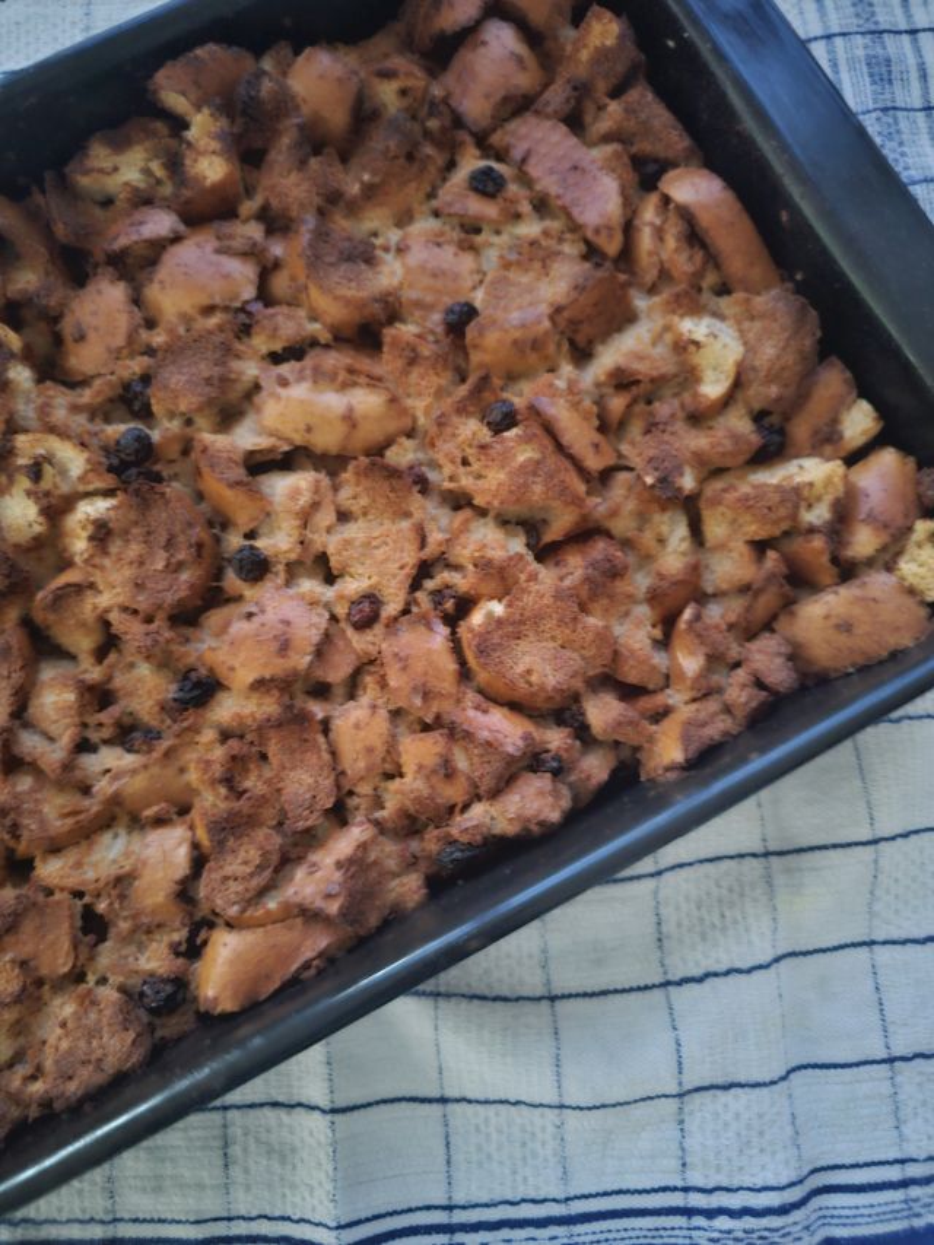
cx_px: 467
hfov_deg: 58.9
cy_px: 622
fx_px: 827
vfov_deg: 73.9
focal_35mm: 23
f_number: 1.7
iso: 2000
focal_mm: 6.3
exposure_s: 1/8.33
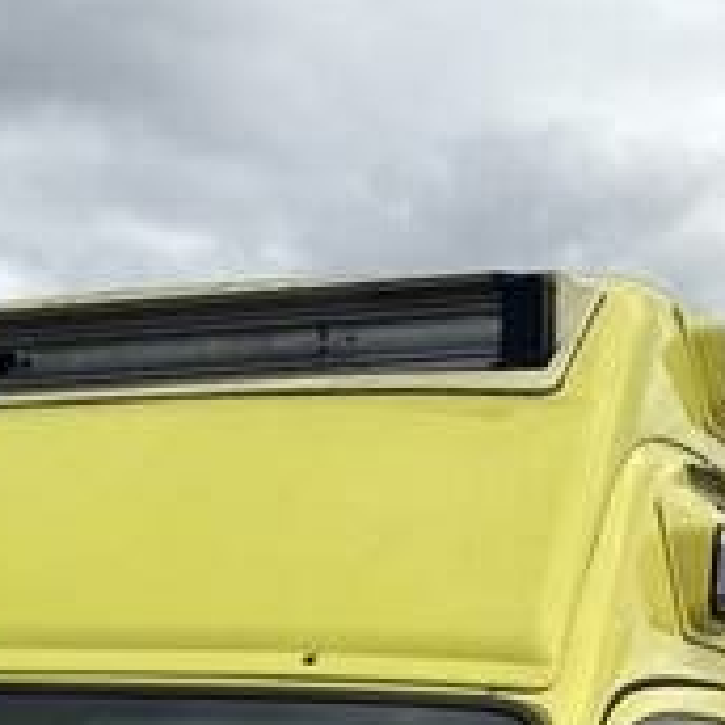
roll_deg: +5.1
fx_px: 2843
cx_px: 8
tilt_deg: +0.5
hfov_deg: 14.3
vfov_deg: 13.4
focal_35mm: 120
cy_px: 1210
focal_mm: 5.96
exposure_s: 1/4950
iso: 50
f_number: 1.6
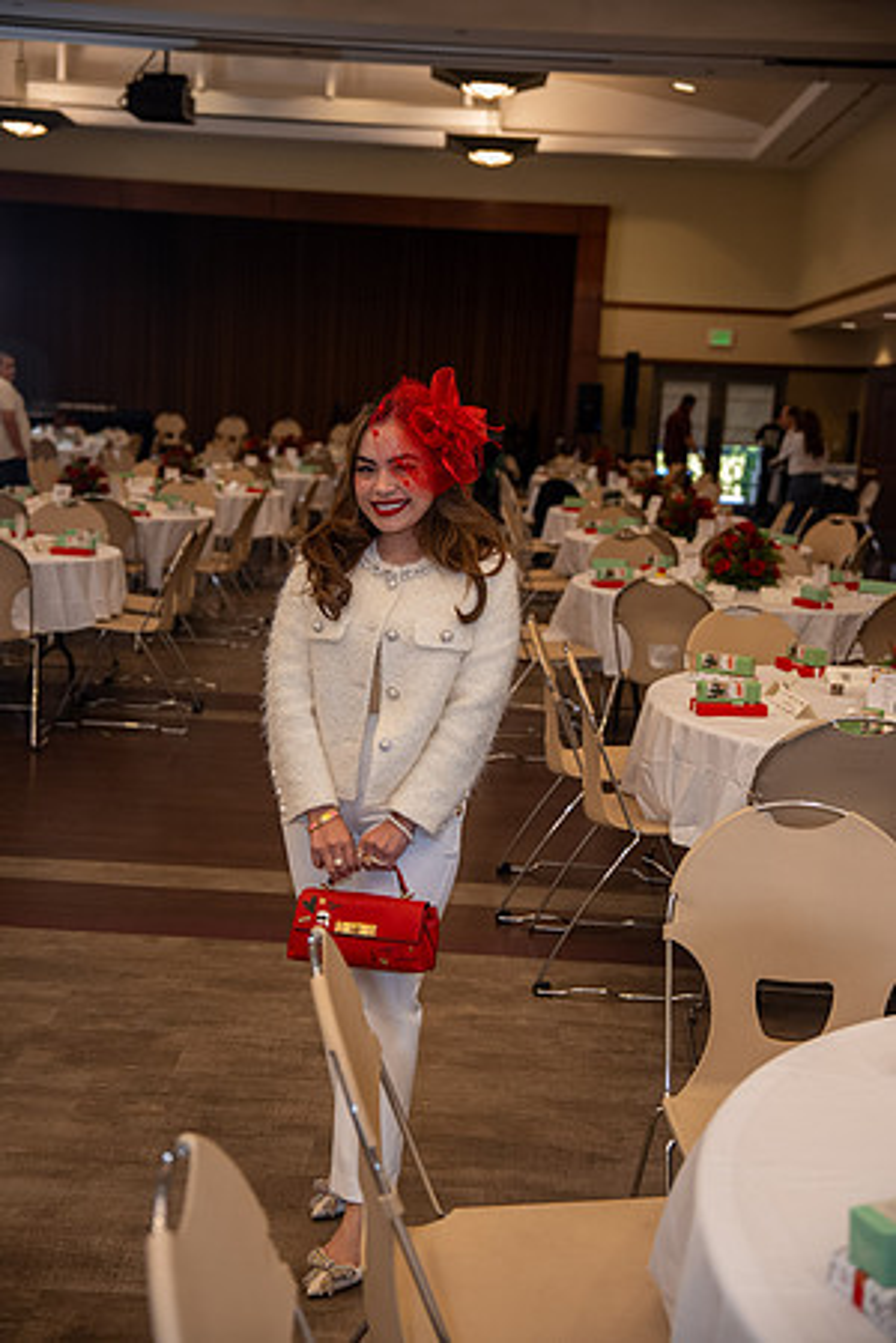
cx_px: 448
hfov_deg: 29.9
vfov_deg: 43.6
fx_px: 1680
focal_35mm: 45
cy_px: 672
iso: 1600
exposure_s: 1/160
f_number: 2.8
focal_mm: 45
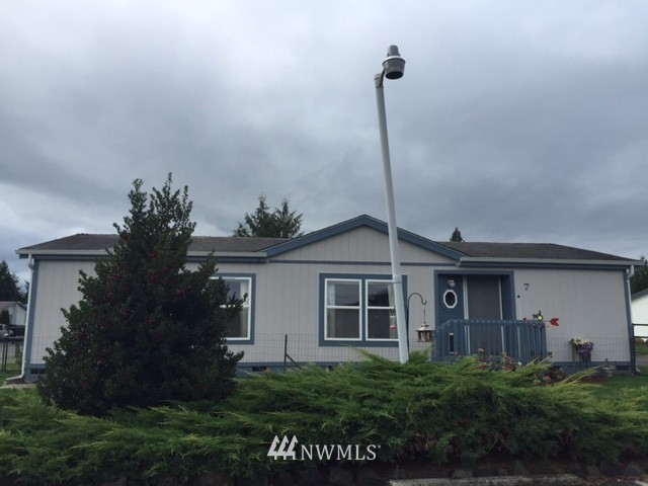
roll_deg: -0.8
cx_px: 324
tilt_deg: +8.3
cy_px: 243
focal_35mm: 29
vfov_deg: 48.2
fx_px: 543
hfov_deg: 61.7
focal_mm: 4.15
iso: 32
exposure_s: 1/1522
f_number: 2.2
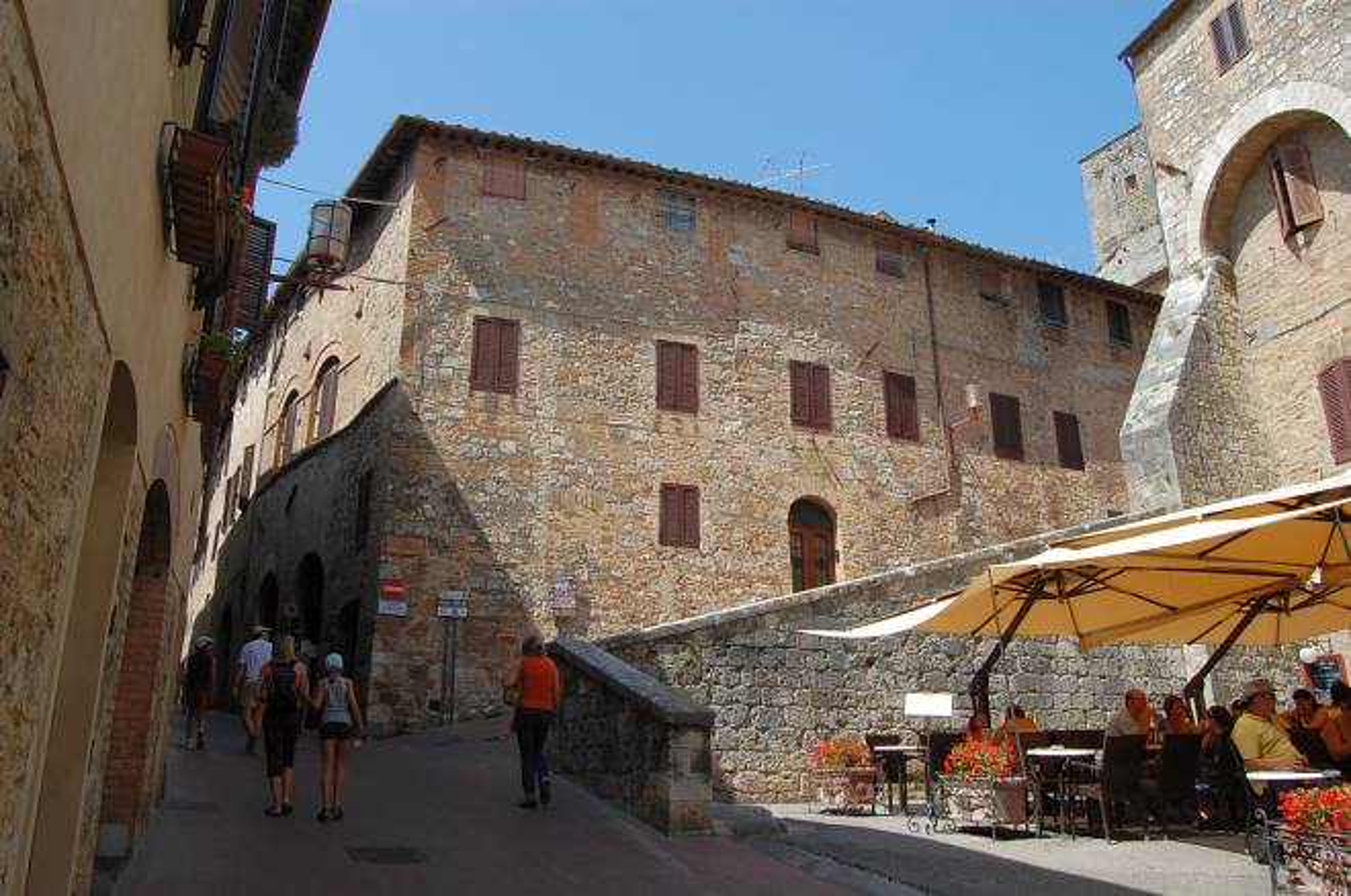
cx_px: 676
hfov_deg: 67.5
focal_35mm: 27
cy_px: 448
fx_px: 1012
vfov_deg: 47.8
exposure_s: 1/250
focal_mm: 18
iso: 280
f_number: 10
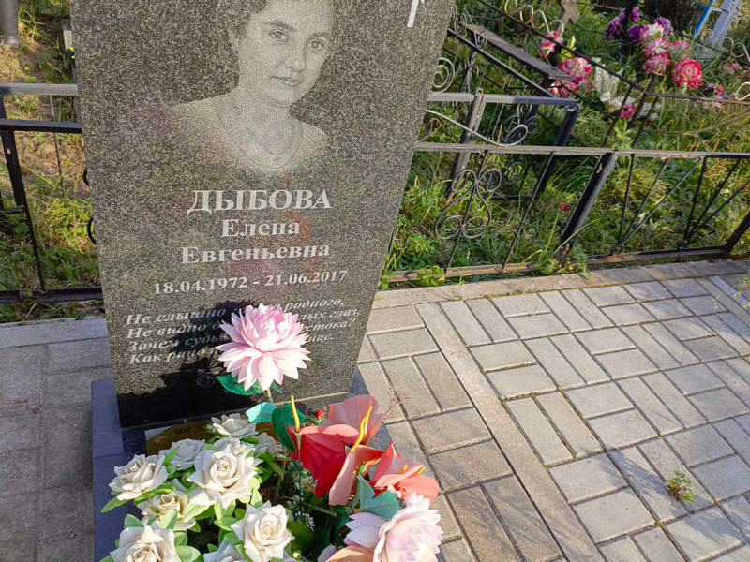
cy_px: 281
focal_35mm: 25
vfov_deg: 54.9
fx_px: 542
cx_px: 375
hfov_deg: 69.4
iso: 110
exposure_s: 1/264
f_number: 1.69
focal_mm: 4.76
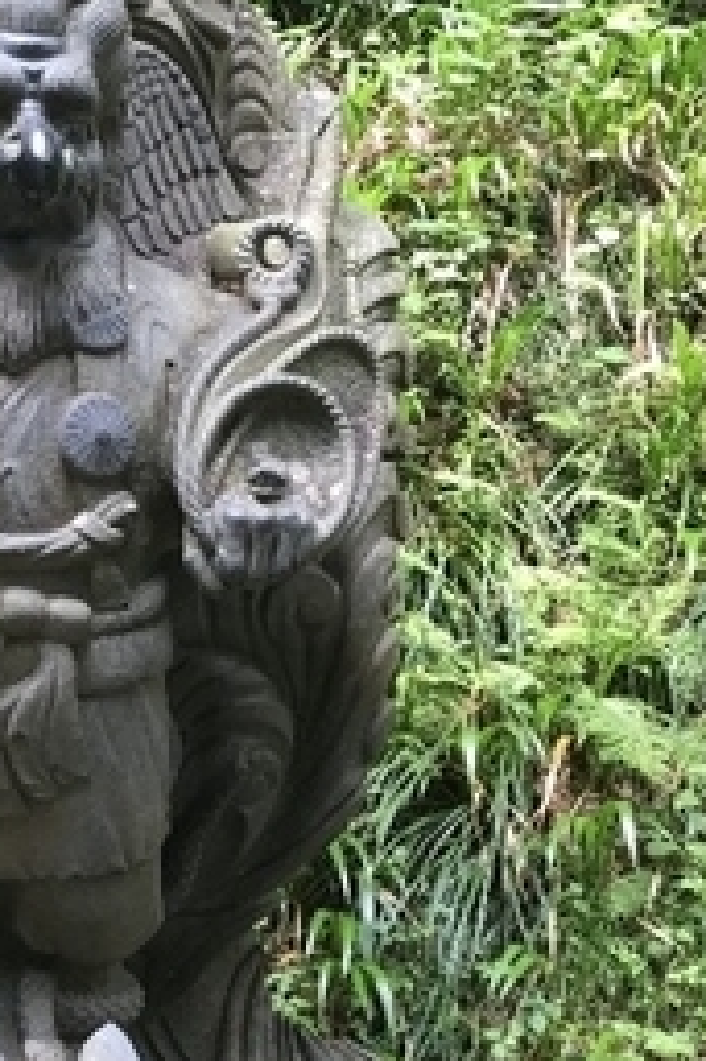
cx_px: 50
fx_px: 2003
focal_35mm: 68
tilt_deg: -1.3
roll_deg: -0.3
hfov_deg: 19.6
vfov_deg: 29.3
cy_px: 760
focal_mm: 3.99
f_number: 1.8
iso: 40
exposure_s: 1/120
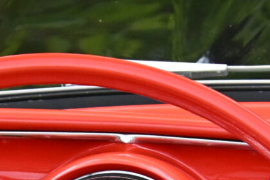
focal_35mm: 591
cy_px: 428
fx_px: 4436
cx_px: 200
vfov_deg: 2.3
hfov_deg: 3.5
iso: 1250
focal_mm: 65
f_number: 4.8
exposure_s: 1/125
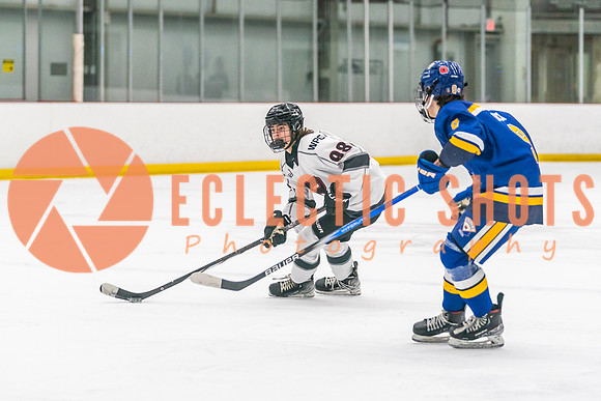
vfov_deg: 7.0
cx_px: 257
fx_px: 3268
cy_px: 167
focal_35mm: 196
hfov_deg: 10.5
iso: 3200
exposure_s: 1/1250
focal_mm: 125
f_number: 2.8
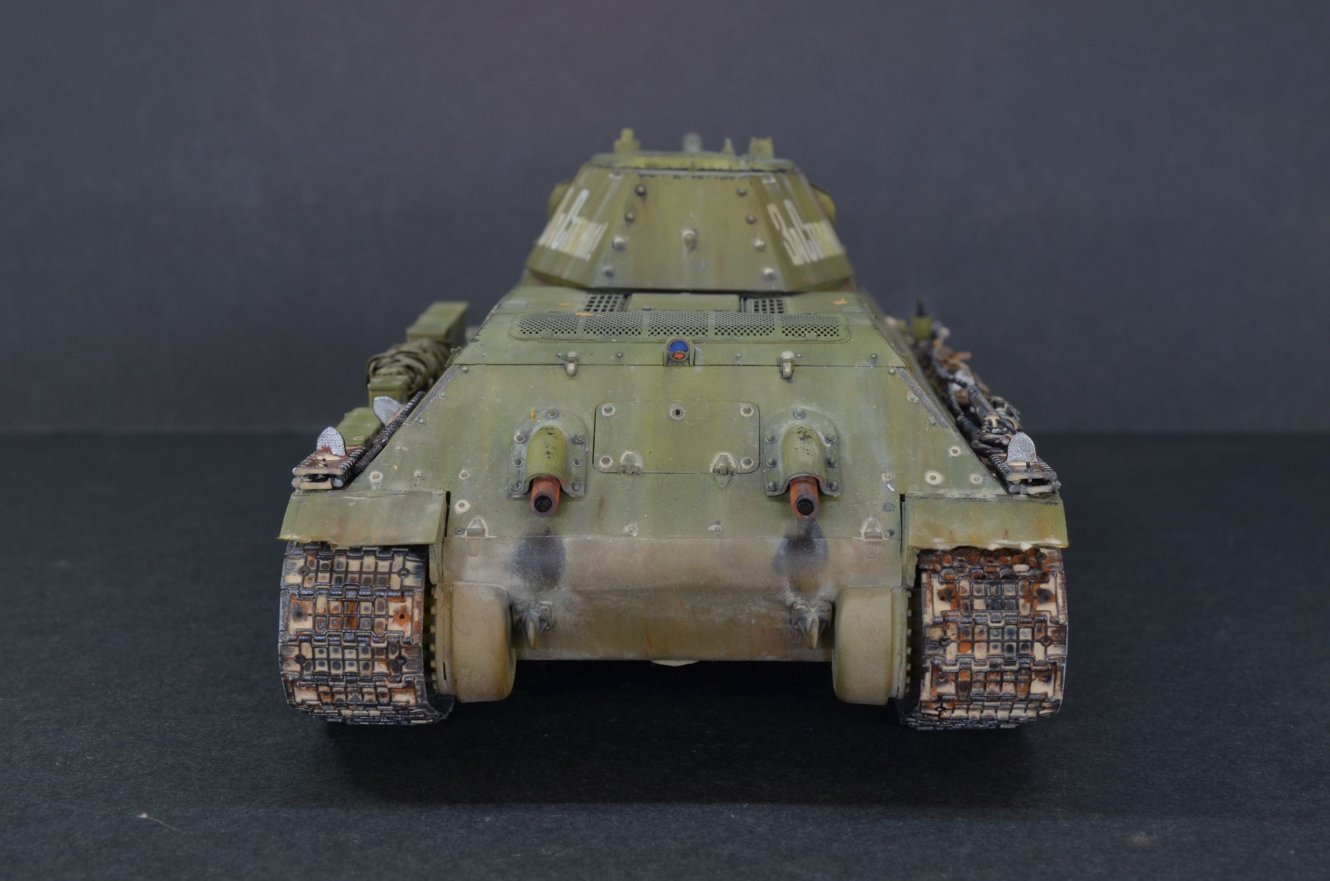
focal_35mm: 60
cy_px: 440
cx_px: 665
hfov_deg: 33.5
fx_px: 2212
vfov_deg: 22.5
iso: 200
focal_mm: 40
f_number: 16
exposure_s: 1/5
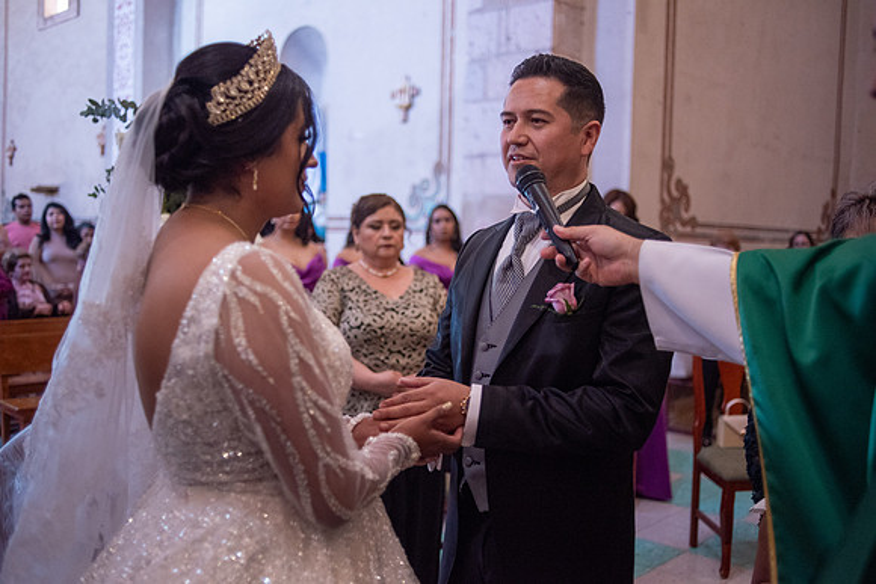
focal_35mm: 35
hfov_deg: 54.4
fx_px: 852
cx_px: 438
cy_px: 292
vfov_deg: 37.9
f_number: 2
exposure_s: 1/250
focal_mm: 35
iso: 2000
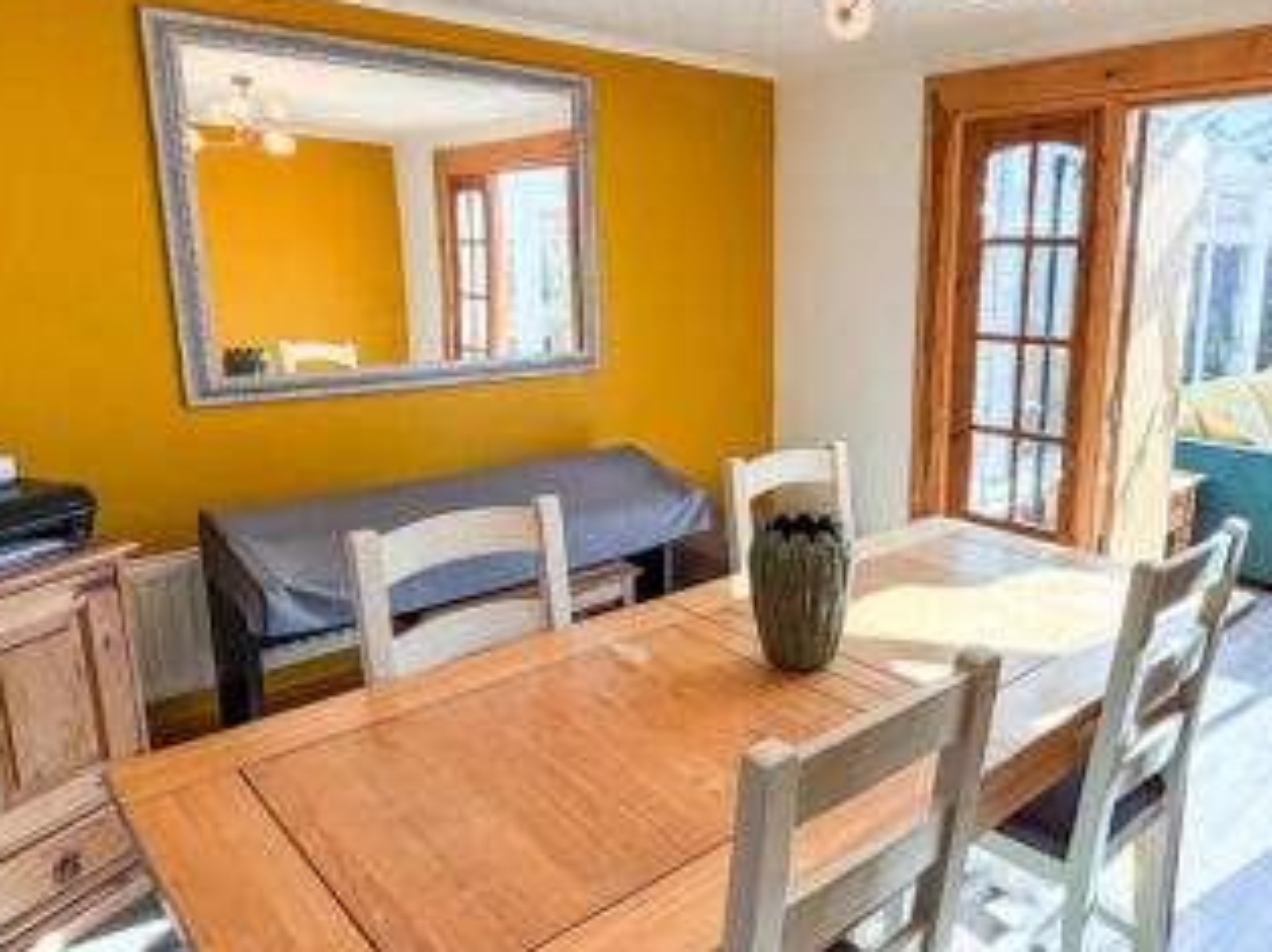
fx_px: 955
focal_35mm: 26
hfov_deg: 66.3
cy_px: 444
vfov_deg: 53.0
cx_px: 796
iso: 50
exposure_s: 1/100
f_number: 2.2
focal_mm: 2.22
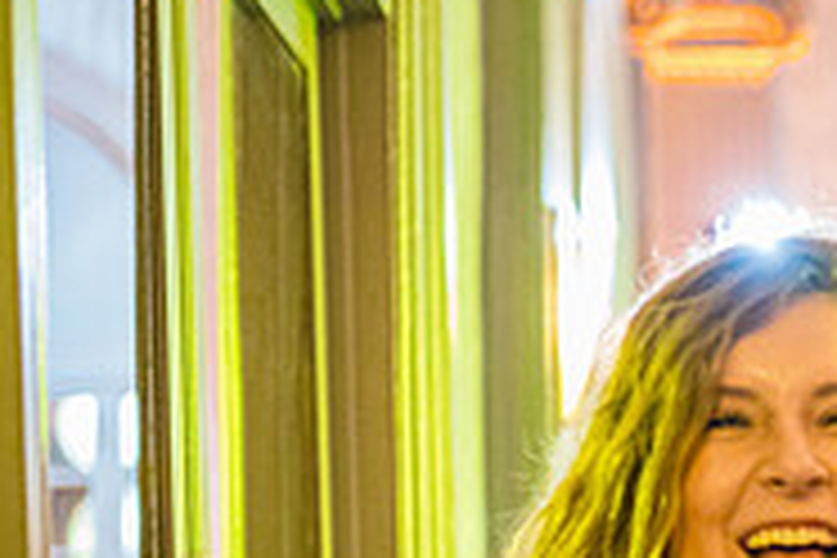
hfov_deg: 17.6
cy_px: 767
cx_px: 1071
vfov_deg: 12.1
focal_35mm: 109
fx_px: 2534
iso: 6400
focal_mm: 35
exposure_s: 1/50
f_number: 1.4
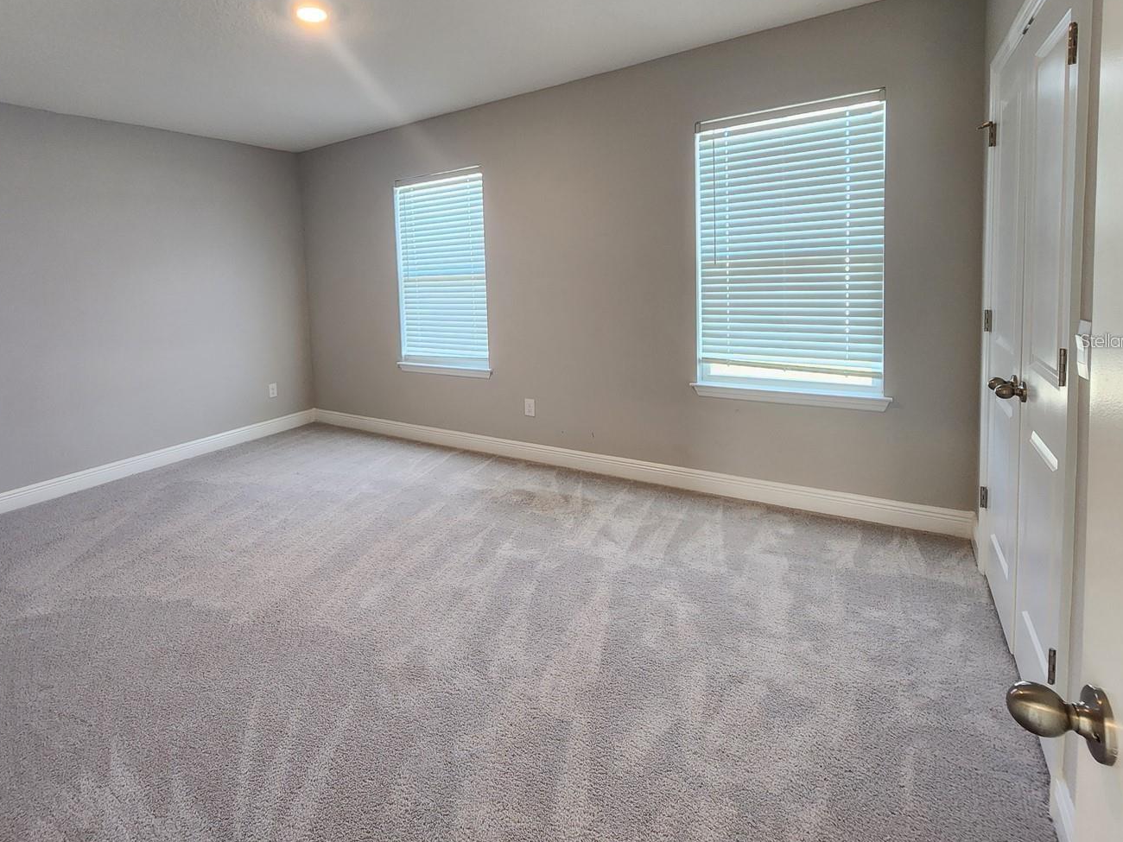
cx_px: 471
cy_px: 340
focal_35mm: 16
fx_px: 519
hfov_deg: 93.7
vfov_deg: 77.3
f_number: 2.2
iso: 320
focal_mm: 2.2
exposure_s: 1/60
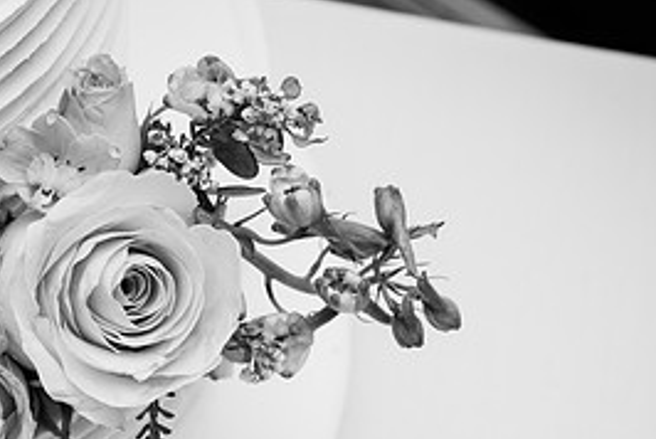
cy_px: 408
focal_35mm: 85
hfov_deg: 23.4
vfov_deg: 15.9
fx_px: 1551
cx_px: 91
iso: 160
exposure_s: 1/100
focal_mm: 39
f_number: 8
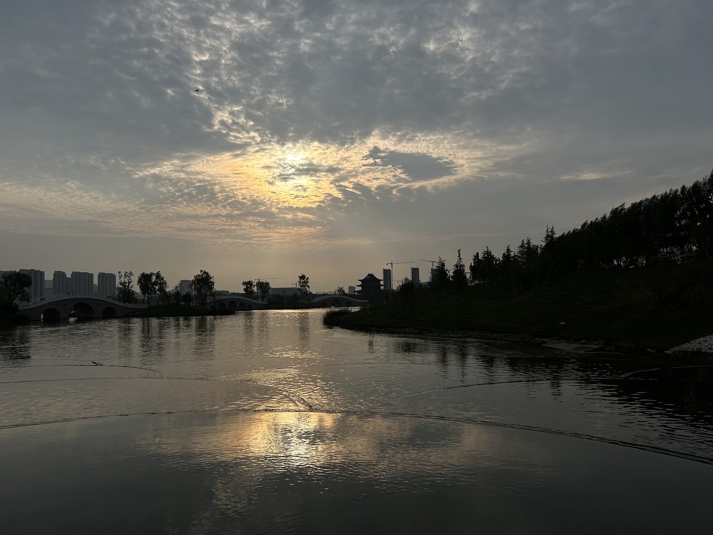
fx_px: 556
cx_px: 351
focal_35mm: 27
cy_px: 271
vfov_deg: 51.3
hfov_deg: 65.3
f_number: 1.5
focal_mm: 5.7
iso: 50
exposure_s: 1/11364
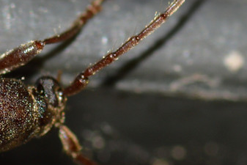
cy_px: 103
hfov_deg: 4.8
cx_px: -65
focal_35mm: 427
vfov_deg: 3.2
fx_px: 2931
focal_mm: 100
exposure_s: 1/200
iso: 100
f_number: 13
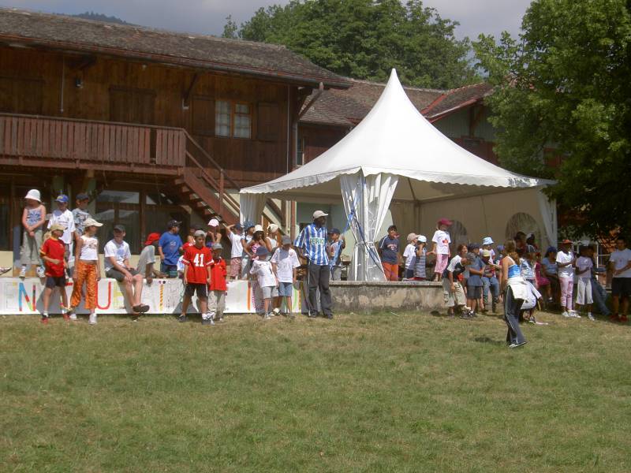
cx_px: 316
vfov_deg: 26.6
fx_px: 1003
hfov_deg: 34.9
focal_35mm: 55
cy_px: 236
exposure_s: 1/640
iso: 100
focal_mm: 11.3
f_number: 5.5
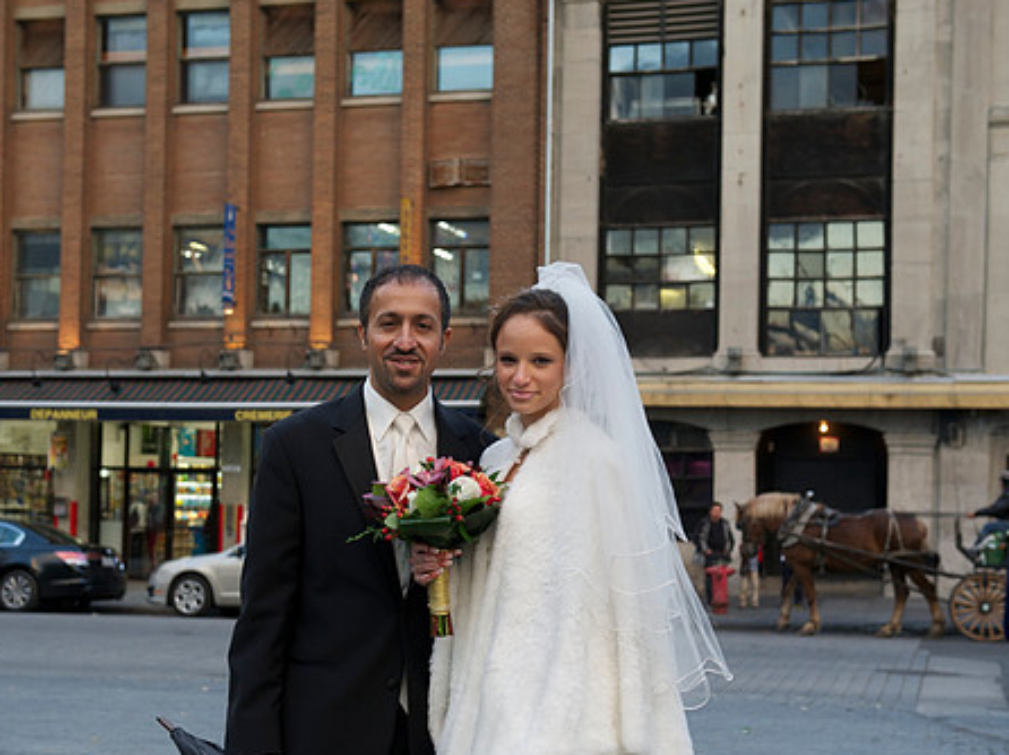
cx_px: 459
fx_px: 1748
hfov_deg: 32.2
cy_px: 425
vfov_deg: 24.4
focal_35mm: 60
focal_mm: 48
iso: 320
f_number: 4
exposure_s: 1/60
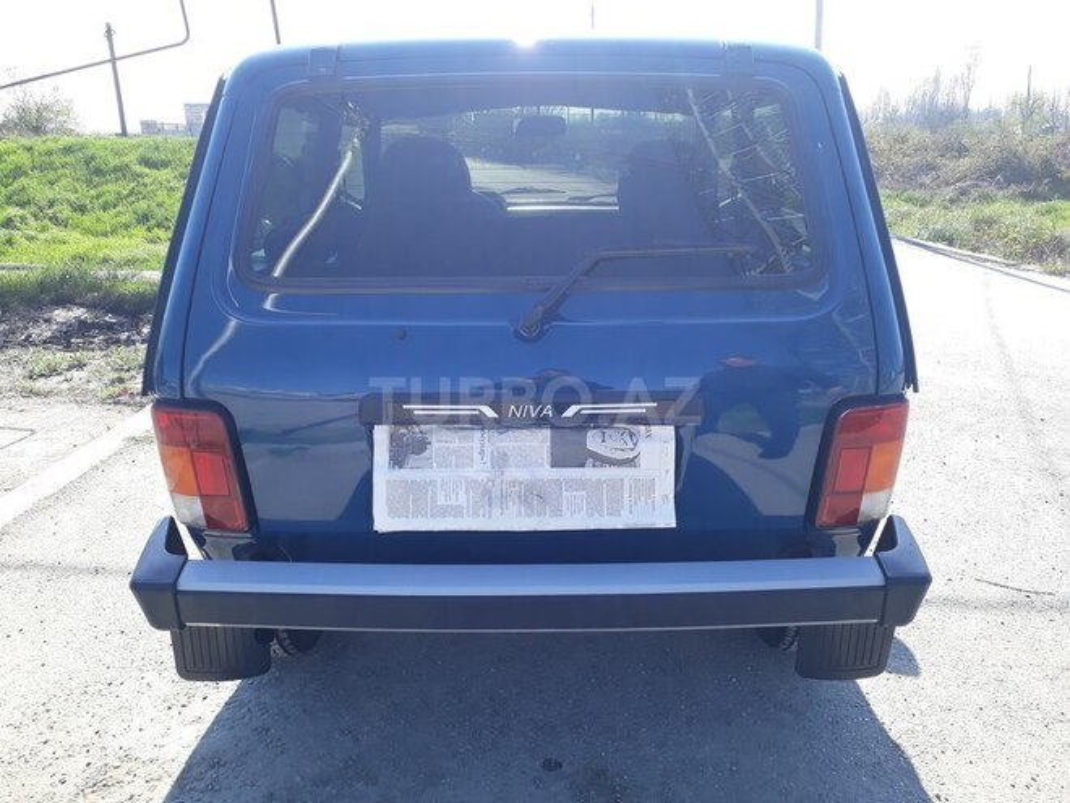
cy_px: 402
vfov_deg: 51.4
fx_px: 835
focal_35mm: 27
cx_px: 535
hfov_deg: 65.3
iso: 40
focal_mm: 3.6
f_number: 1.9
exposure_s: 1/395
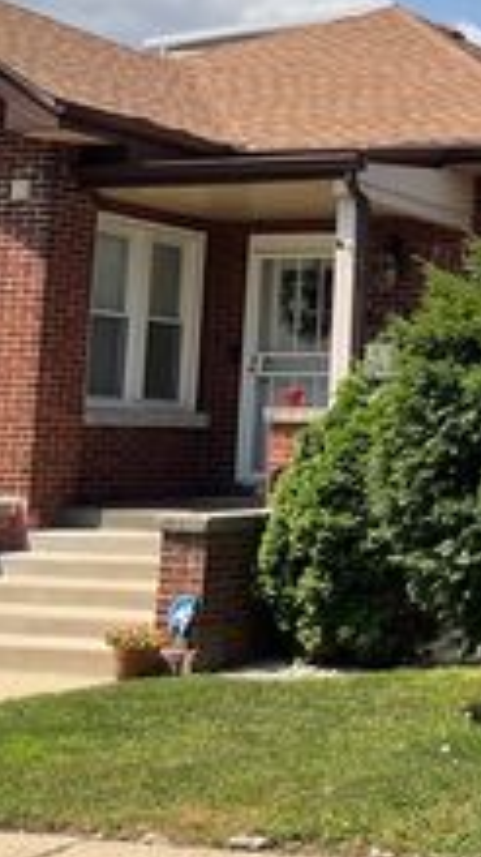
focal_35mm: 72
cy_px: 256
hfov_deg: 14.4
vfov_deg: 29.1
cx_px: 907
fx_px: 1634
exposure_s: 1/1412
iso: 16
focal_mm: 3
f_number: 1.8
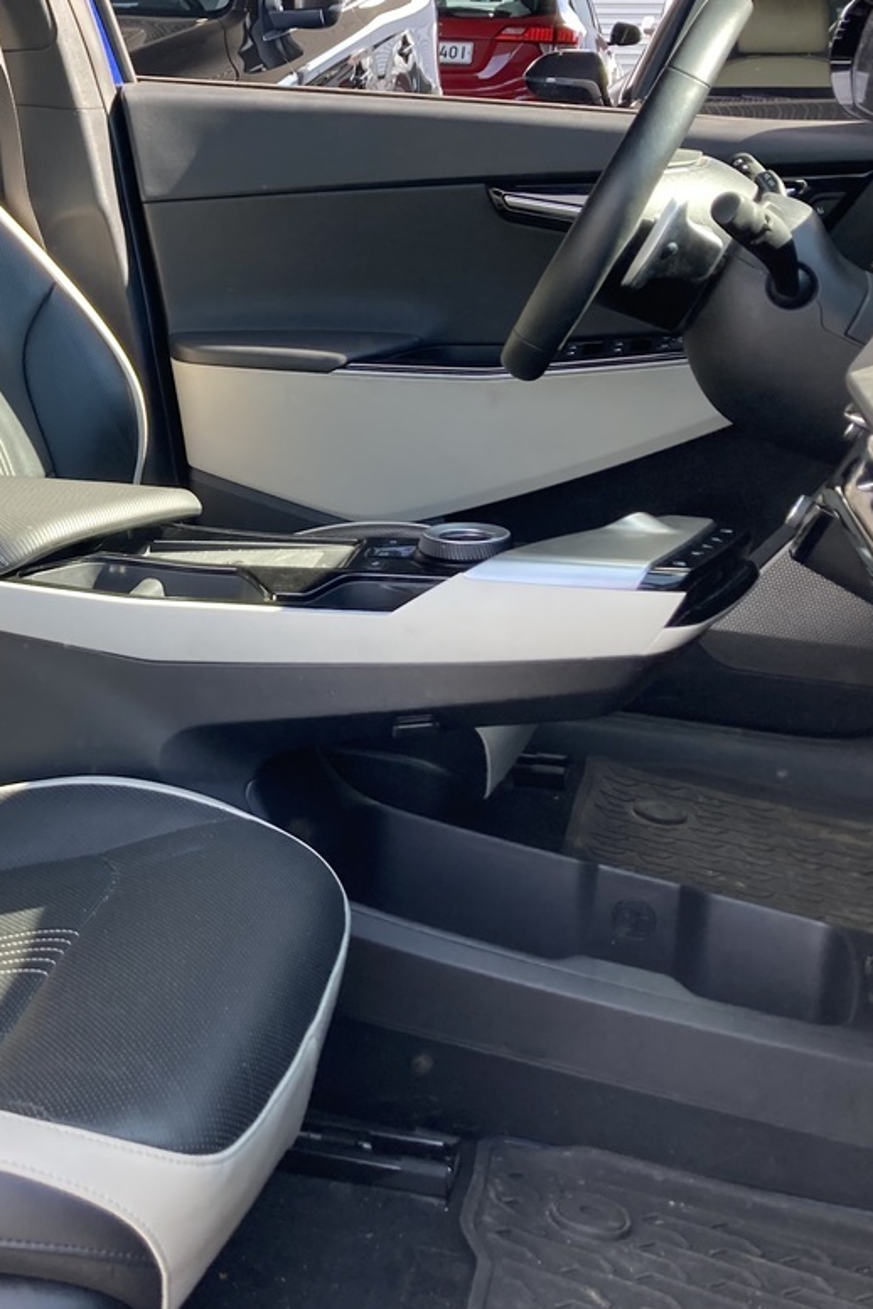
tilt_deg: -11.7
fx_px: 1964
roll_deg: -1.2
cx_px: -64
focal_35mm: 54
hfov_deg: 23.6
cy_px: 463
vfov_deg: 36.6
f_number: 1.8
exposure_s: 1/121
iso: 25
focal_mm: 3.99
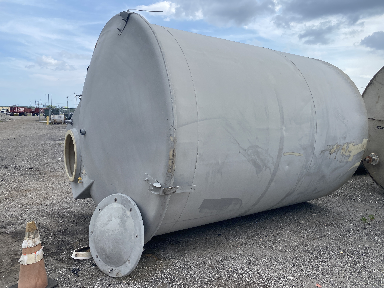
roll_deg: -2.4
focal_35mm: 26
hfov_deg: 67.3
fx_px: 288
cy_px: 144
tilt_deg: -6.7
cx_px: 192
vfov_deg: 53.1
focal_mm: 4.25
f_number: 1.8
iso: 32
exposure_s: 1/1927
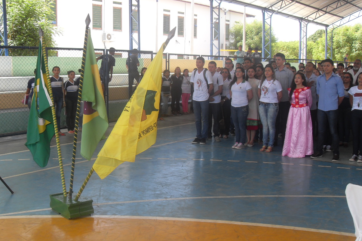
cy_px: 129
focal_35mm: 44
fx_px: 442
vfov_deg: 30.5
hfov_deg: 44.5
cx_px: 182
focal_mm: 7.1
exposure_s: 1/250
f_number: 3.1
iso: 80
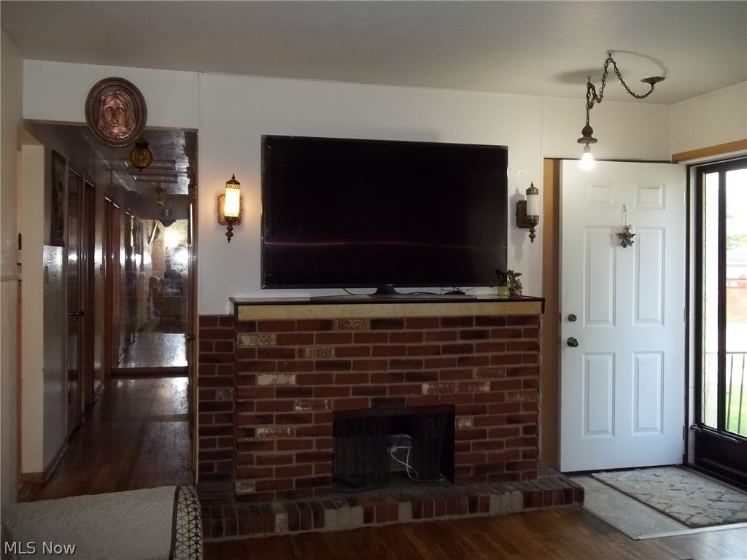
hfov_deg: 56.8
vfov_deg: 44.2
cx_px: 374
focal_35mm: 32
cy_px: 280
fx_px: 691
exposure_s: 1/30
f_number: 2.9
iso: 160
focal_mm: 5.7
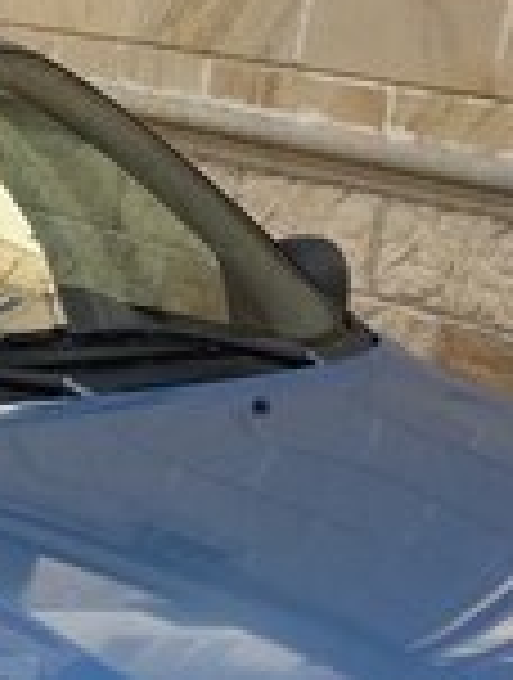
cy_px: 707
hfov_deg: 14.4
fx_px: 1869
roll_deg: -3.5
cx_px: -306
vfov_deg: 19.9
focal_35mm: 95
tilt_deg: -22.8
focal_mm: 4.15
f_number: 2.2
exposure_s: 1/514
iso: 32
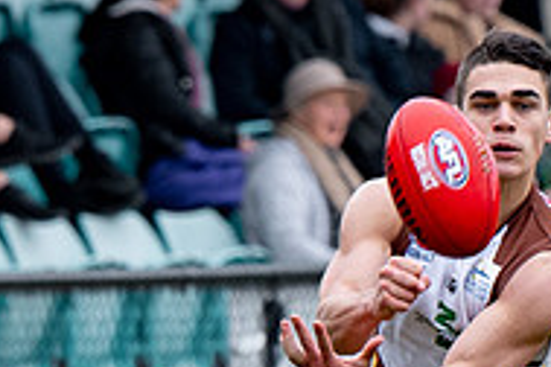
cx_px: 382
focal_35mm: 1740
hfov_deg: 1.2
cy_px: 402
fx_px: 26630
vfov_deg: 0.8
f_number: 4
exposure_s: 1/800
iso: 360
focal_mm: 180
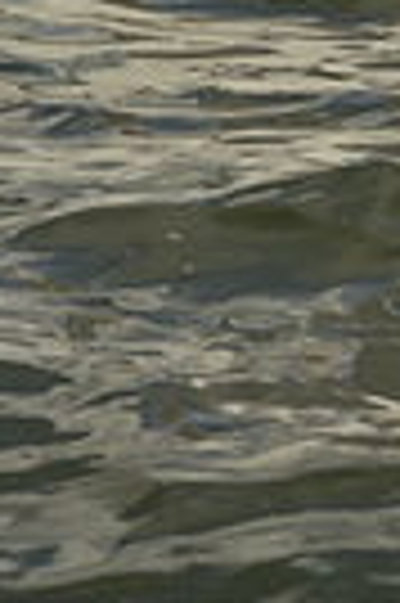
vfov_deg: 6.6
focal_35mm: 303
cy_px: -576
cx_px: 276
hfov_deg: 4.5
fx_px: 5063
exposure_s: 1/640
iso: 200
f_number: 7.1
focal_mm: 70
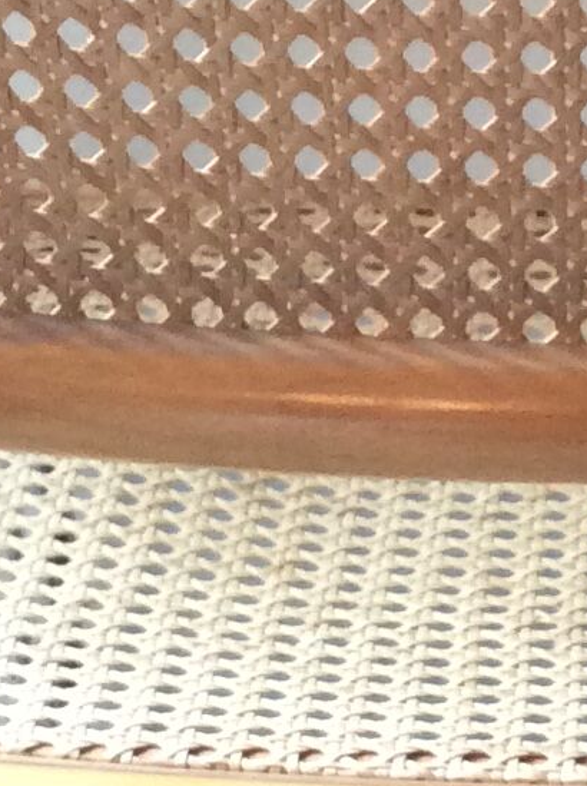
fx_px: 3423
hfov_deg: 9.8
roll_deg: +2.3
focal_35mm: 151
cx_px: 523
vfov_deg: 13.1
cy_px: 591
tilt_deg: -28.4
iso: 100
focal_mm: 3.3
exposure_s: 1/25
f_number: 2.4
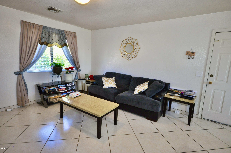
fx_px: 115
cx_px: 116
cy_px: 76
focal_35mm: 18
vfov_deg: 67.2
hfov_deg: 90.1
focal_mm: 12
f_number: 4.5
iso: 800
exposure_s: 1/50
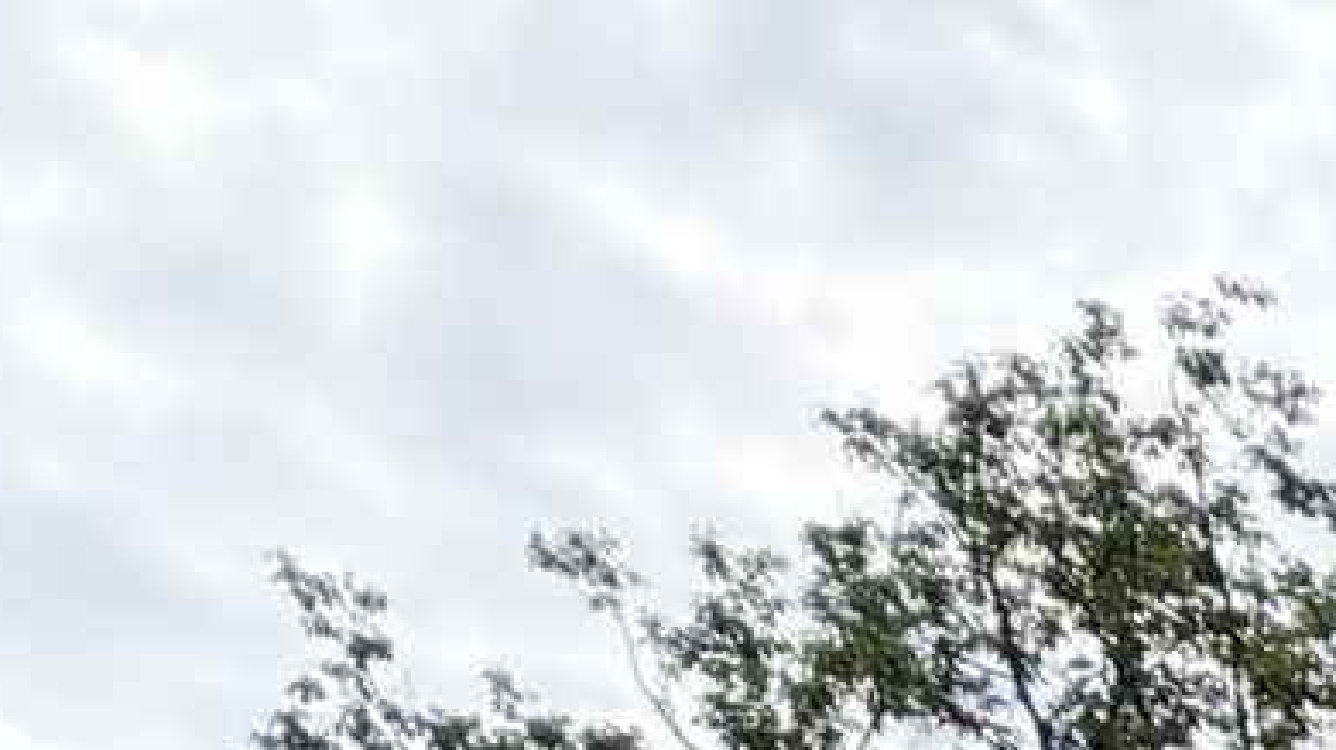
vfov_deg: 4.8
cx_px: 4772
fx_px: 7295
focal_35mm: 206
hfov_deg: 8.0
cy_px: 3832
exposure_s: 1/8130
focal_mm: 6.76
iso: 125
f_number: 1.78
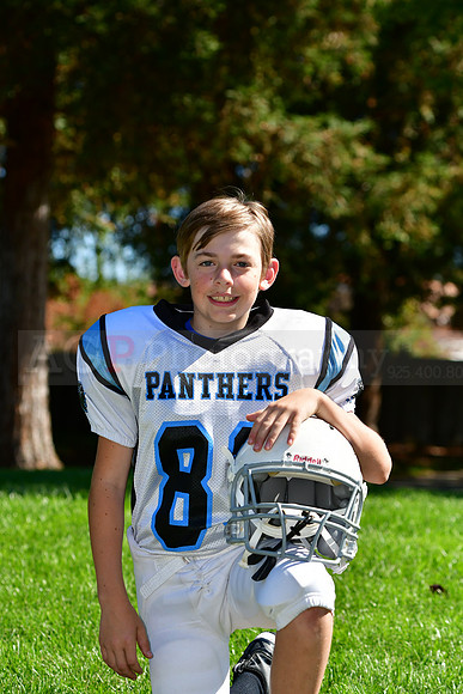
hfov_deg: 10.2
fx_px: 2603
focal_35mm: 135
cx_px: 232
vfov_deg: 15.2
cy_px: 347
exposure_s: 1/3200
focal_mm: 90
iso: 400
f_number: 4.5
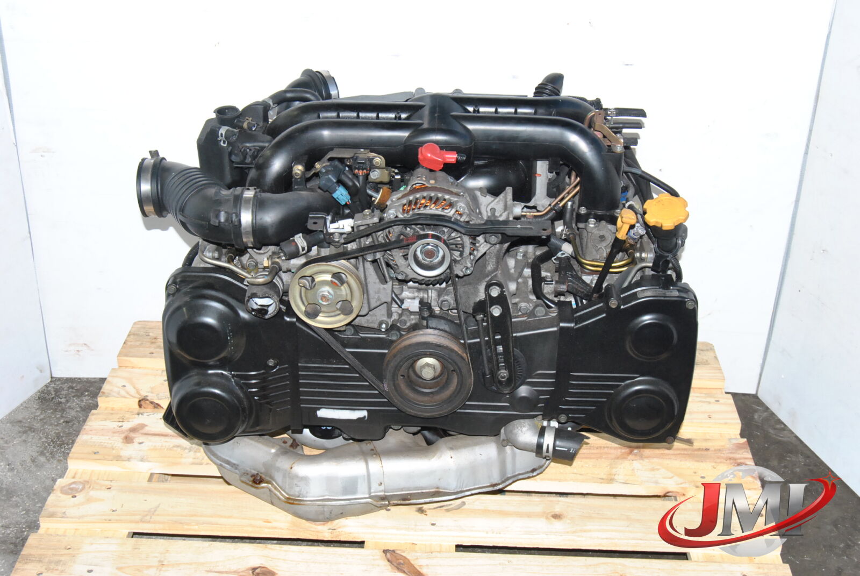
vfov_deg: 28.2
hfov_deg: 41.1
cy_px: 288
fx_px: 1148
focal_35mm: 48
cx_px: 430
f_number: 10
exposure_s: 1/200
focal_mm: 32
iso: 800
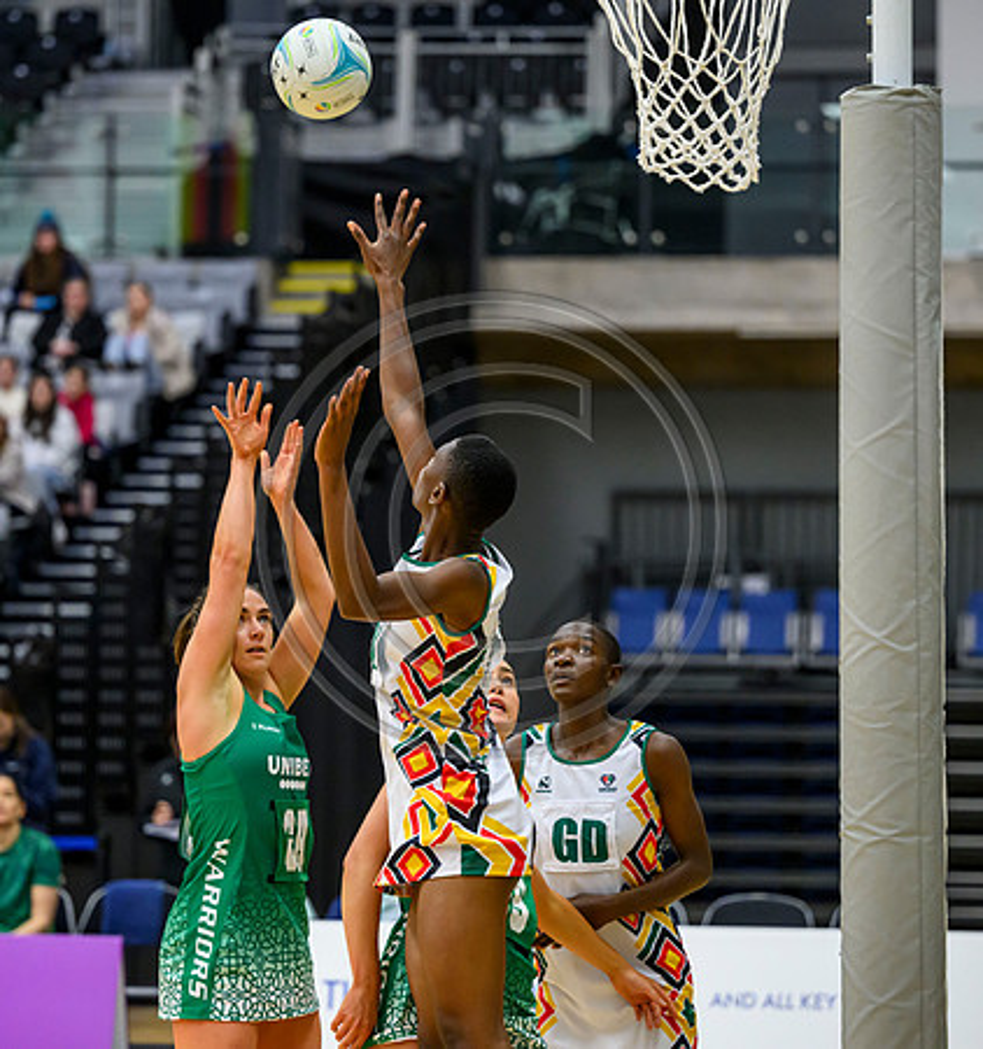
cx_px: 422
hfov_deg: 10.3
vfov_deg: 11.0
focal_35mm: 164
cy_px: 524
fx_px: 5463
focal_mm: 125
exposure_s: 1/1000
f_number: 2.8
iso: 4000
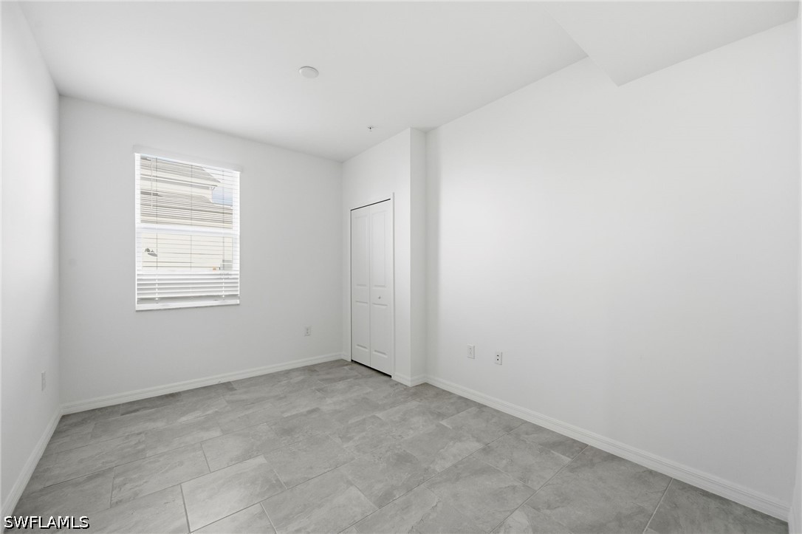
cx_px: 401
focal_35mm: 14
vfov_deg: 81.2
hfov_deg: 104.3
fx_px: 312
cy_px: 267
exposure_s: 1/400
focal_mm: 14
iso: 800
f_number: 7.1
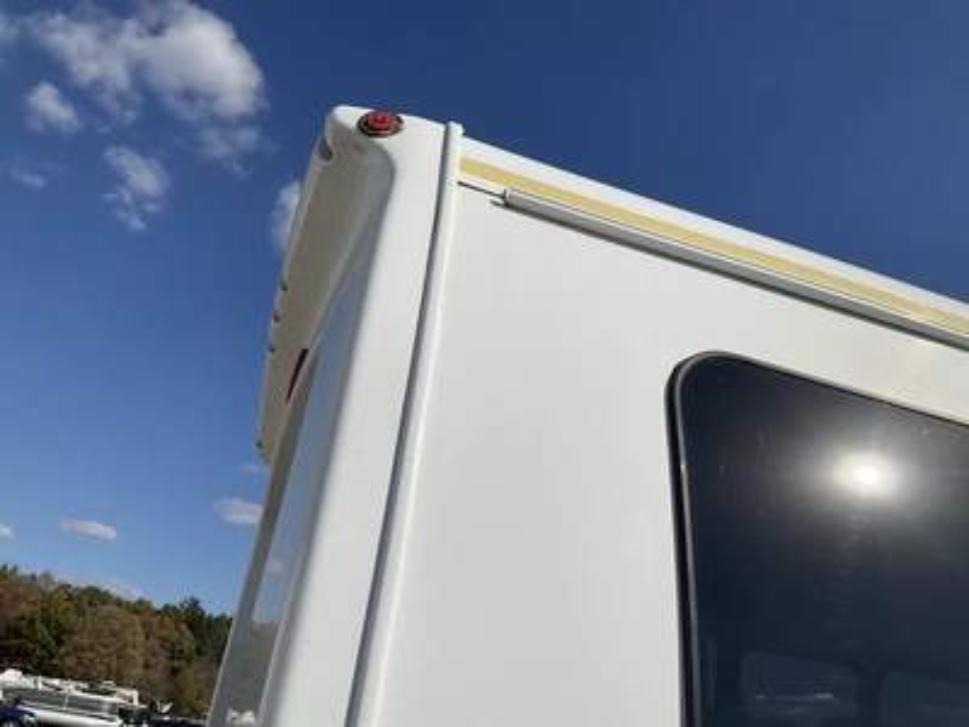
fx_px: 812
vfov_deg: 48.2
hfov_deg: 61.7
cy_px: 364
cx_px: 484
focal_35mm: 29
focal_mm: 3
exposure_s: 1/5814
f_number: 1.8
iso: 25
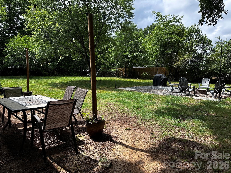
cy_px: 86
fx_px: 160
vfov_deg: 56.8
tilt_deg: -3.5
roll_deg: -2.1
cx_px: 116
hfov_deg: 71.6
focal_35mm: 24
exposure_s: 1/2110
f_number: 1.78
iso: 80
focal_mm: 6.86
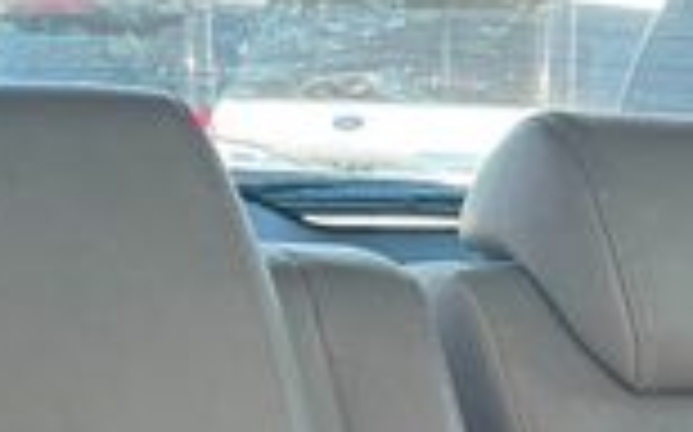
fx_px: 2001
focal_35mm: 106
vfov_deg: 11.0
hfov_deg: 17.9
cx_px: 981
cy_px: 918
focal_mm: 6.76
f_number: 1.78
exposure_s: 1/98
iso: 200
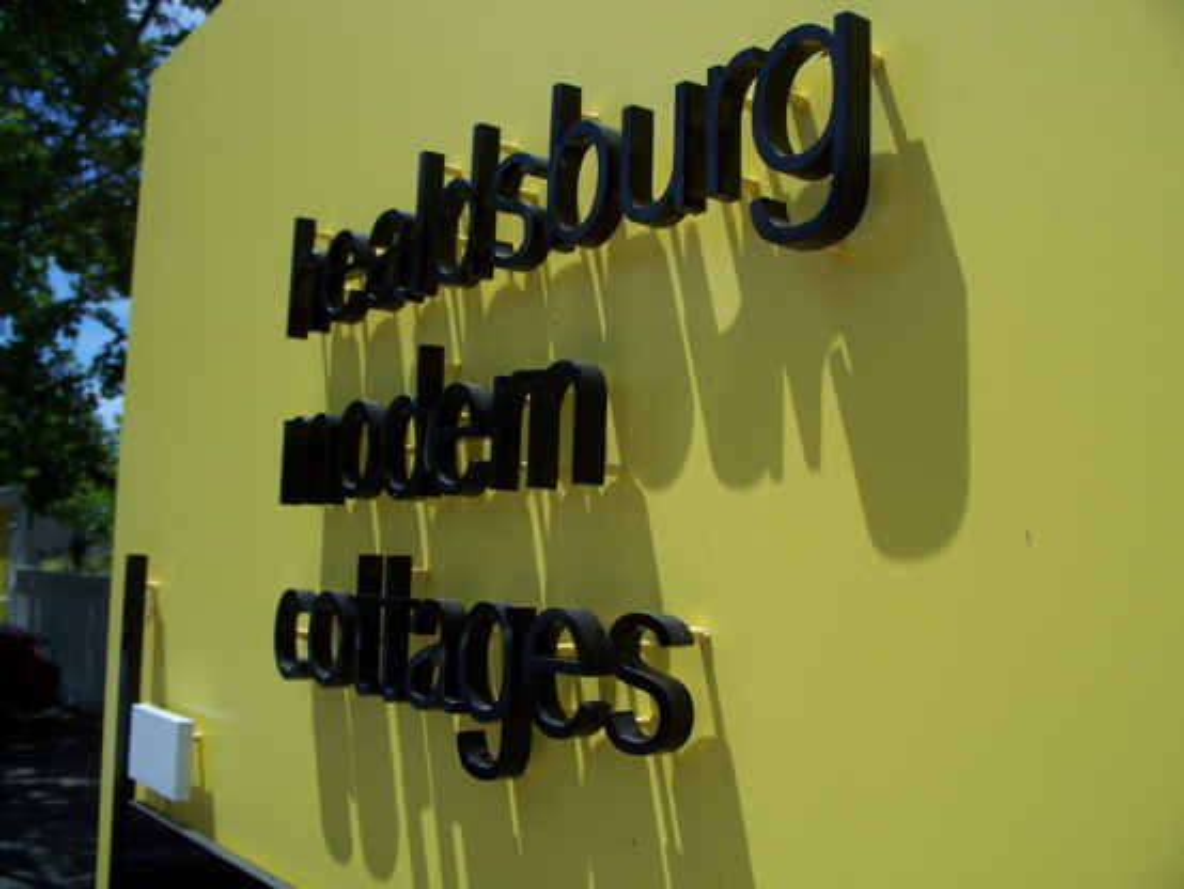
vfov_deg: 38.7
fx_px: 1266
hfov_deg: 50.1
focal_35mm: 37
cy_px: 444
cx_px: 592
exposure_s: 1/800
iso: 64
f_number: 4
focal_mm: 7.8
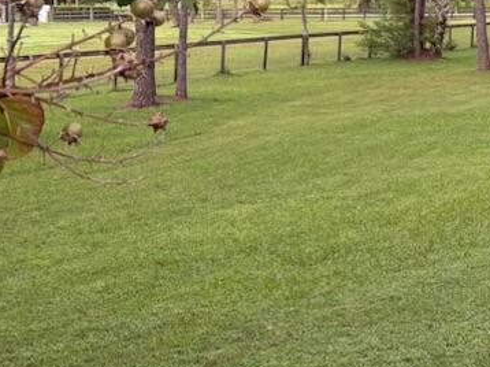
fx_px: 1316
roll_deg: +0.6
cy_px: 25
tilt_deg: -0.4
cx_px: 739
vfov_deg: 15.7
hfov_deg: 18.6
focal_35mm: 93
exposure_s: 1/438
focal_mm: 5.96
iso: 64
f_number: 1.6
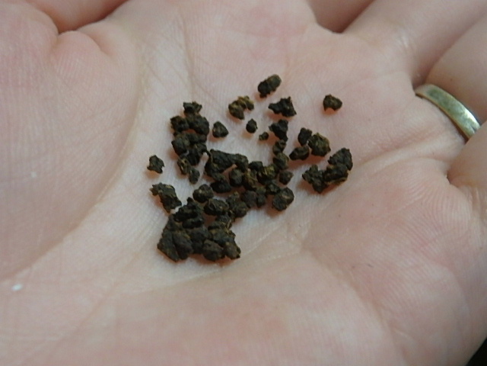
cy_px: 183
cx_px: 244
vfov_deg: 22.3
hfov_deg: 29.4
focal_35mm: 66
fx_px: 929
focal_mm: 11.9
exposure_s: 1/15
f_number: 4.4
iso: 800
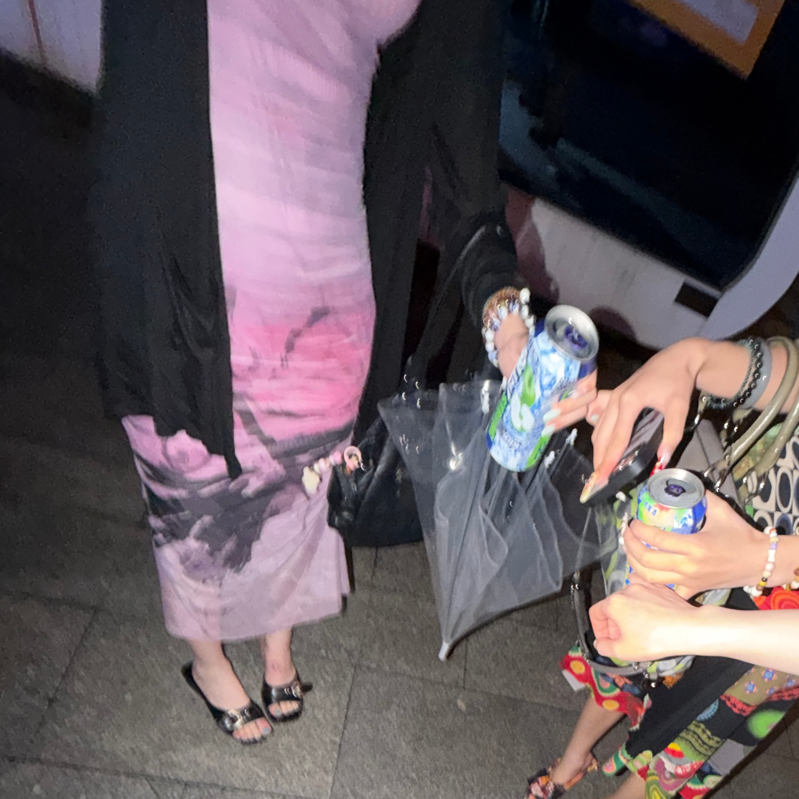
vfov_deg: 56.8
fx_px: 601
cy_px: 735
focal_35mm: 23
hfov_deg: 65.3
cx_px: 540
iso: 400
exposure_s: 1/21
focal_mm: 2.22
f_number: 2.2
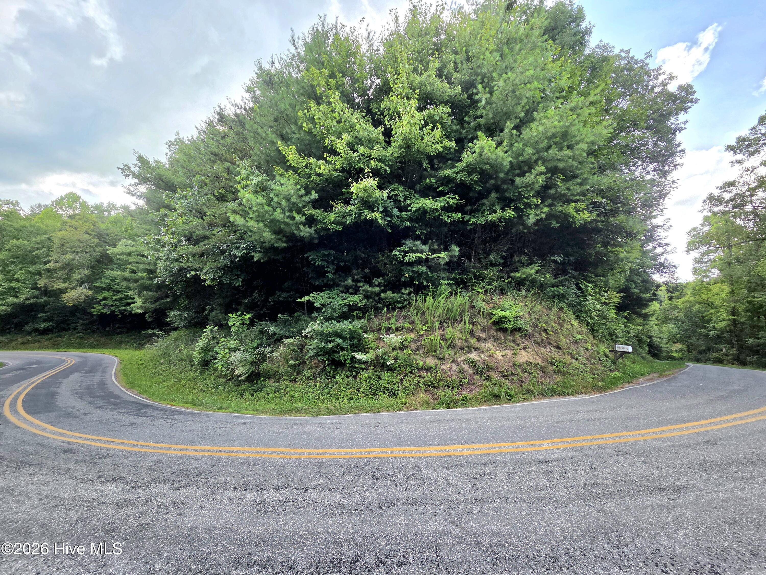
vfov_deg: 89.9
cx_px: 383
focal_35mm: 13
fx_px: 288
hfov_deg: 106.2
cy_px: 288
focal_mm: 2.2
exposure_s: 1/417
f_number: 2.2
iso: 50
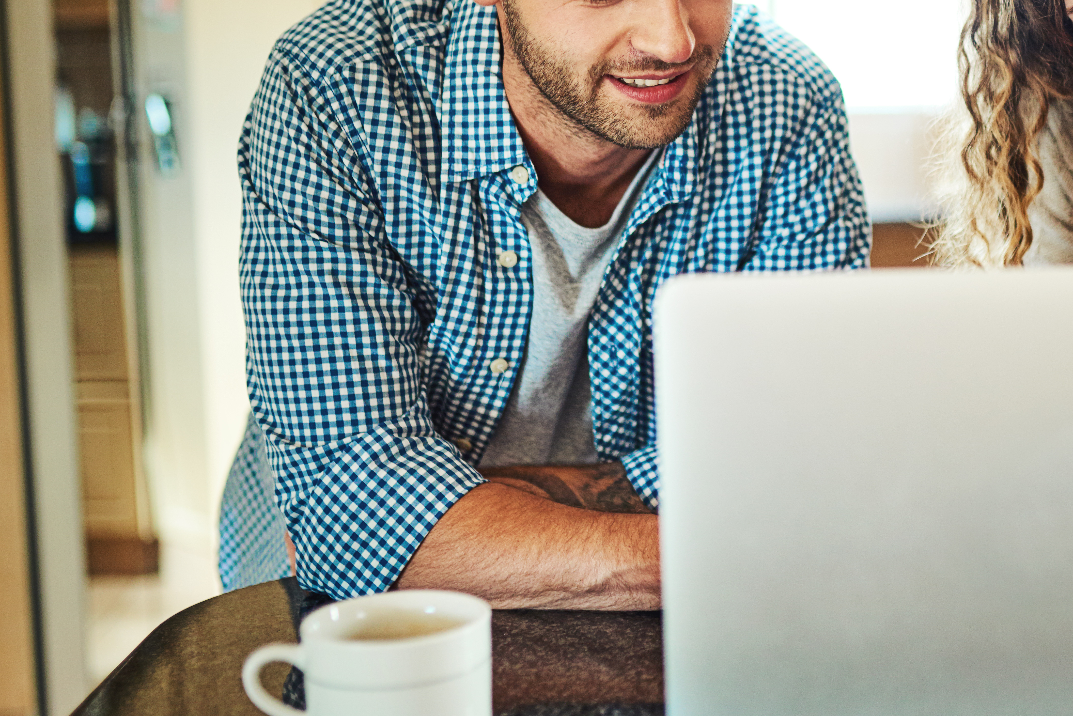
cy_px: 233
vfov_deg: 22.2
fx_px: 1819
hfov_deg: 31.7
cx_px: 907
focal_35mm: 61
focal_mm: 35
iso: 500
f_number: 1.8
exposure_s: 1/160
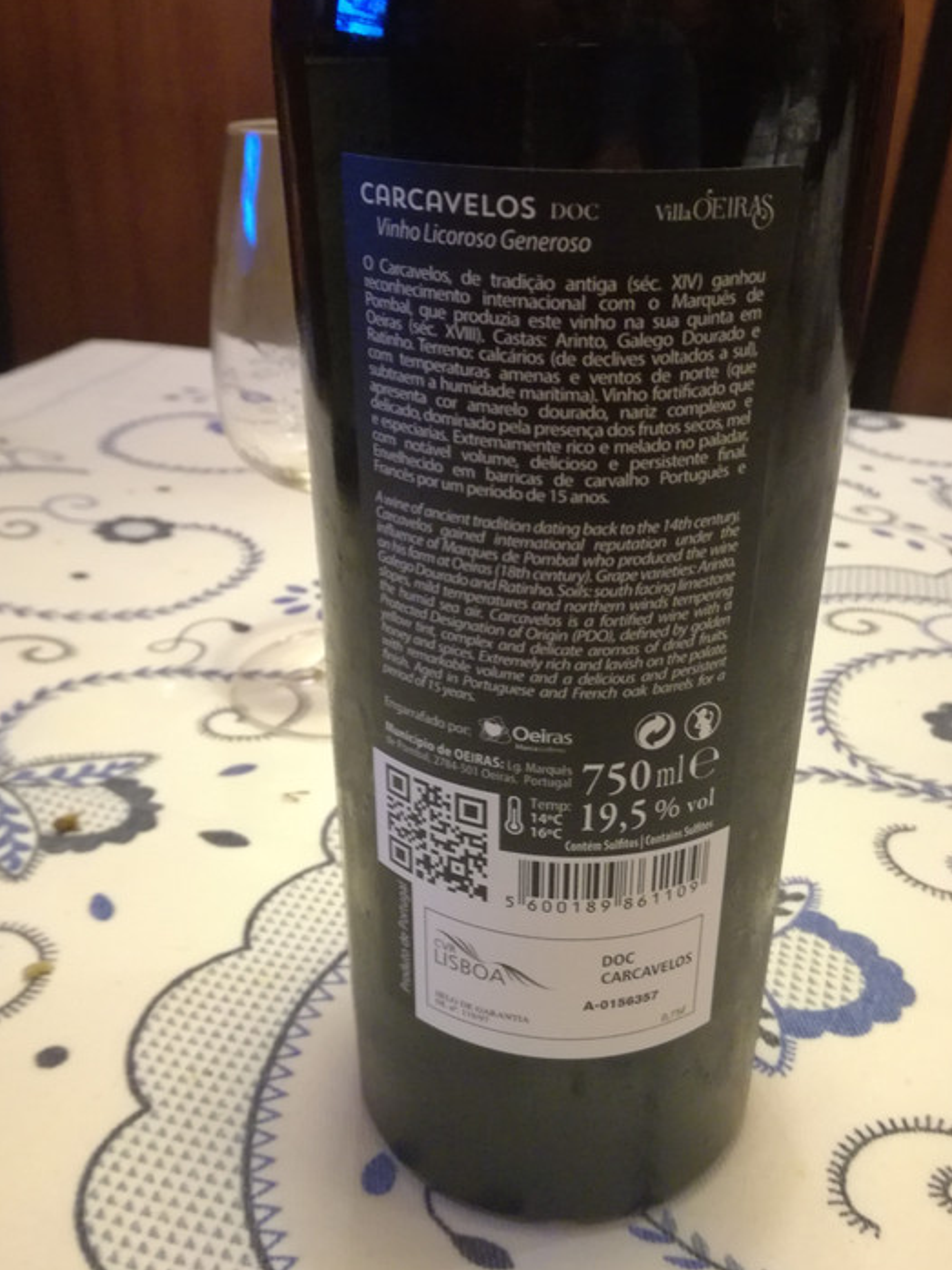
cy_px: 572
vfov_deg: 58.2
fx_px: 1136
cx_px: 515
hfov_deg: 45.4
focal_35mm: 31
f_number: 2
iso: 500
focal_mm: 3.79
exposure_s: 1/20
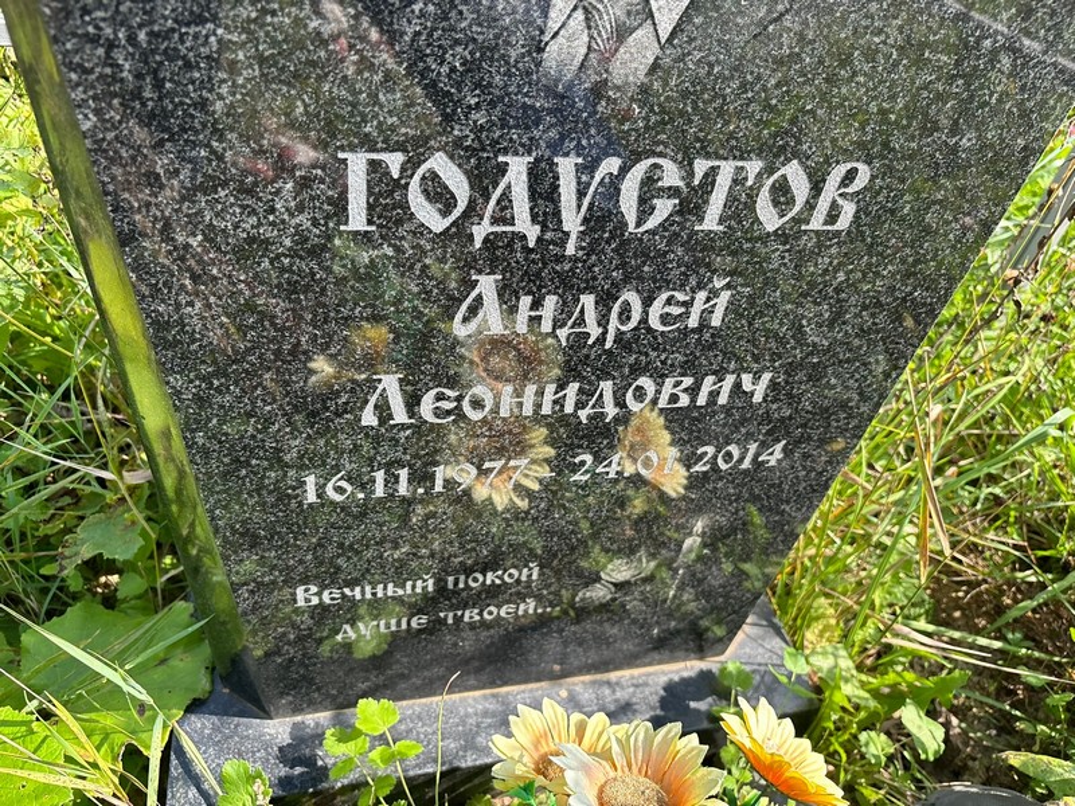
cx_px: 538
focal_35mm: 26
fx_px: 807
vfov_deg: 53.1
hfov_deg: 67.3
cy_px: 403
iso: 50
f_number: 1.6
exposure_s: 1/505
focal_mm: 5.96
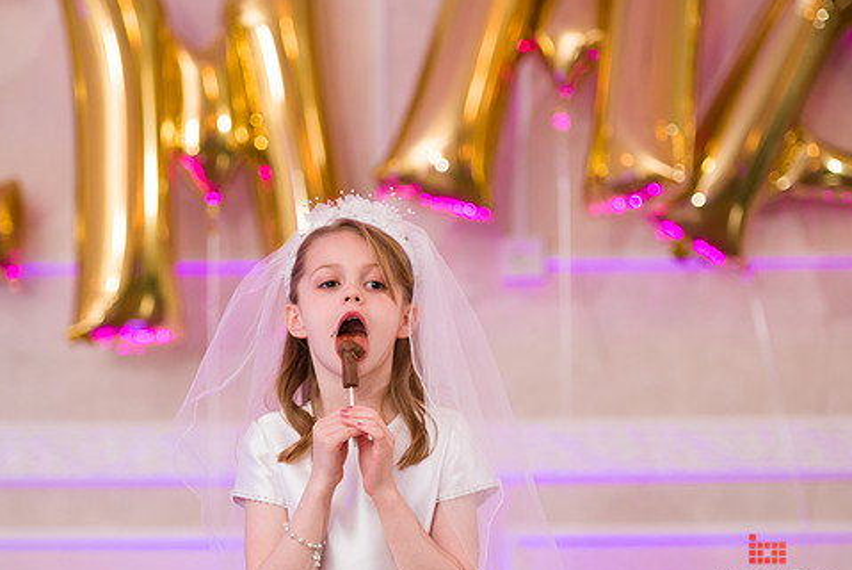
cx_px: 359
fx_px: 3149
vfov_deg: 10.3
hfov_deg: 15.4
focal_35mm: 133
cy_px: 283
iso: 1000
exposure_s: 1/200
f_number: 3.2
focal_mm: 110
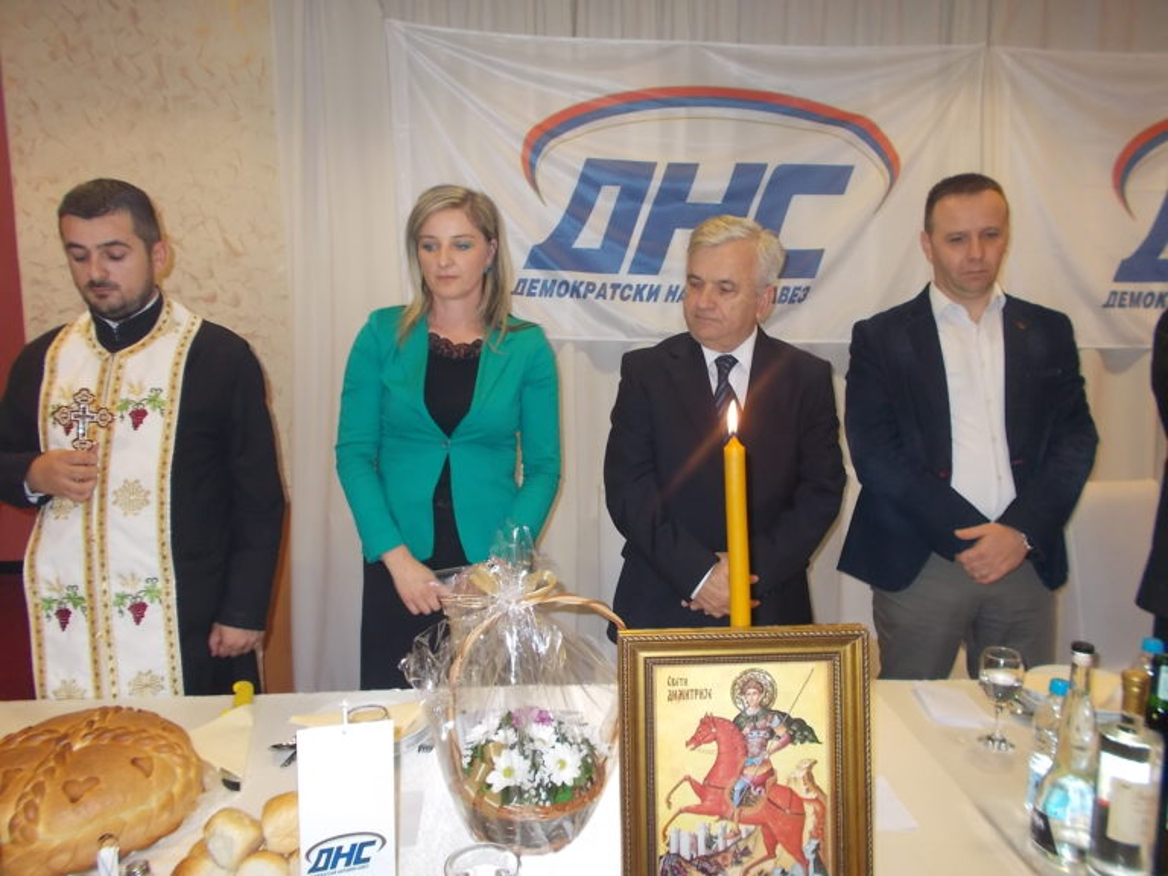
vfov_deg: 53.1
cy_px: 438
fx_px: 877
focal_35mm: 26
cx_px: 584
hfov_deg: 67.3
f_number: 3.2
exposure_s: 1/25
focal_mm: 4.6
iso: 200
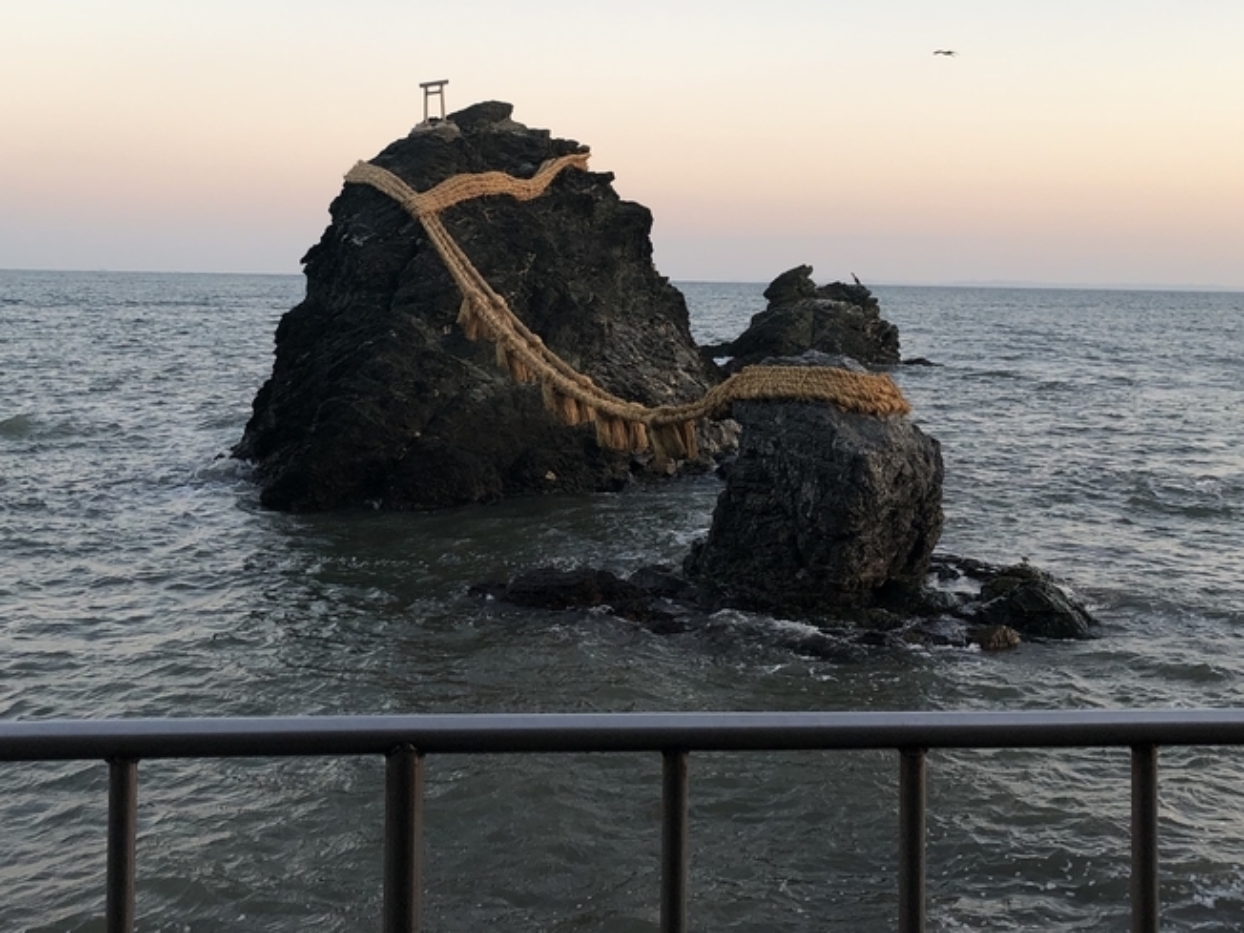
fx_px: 1581
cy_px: 273
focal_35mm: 44
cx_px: 590
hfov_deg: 42.9
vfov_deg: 32.5
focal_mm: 4
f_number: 1.8
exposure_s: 1/120
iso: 32
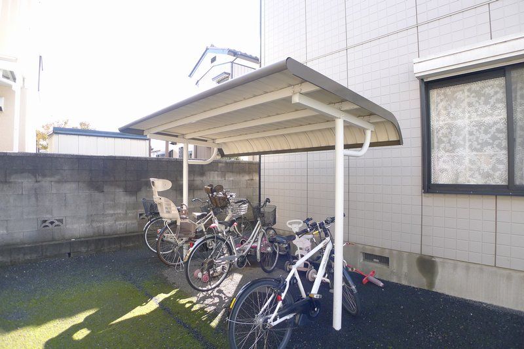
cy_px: 174
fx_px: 262
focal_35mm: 18
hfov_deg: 90.0
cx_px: 262
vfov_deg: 67.3
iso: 200
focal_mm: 3.9
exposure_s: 1/400
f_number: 2
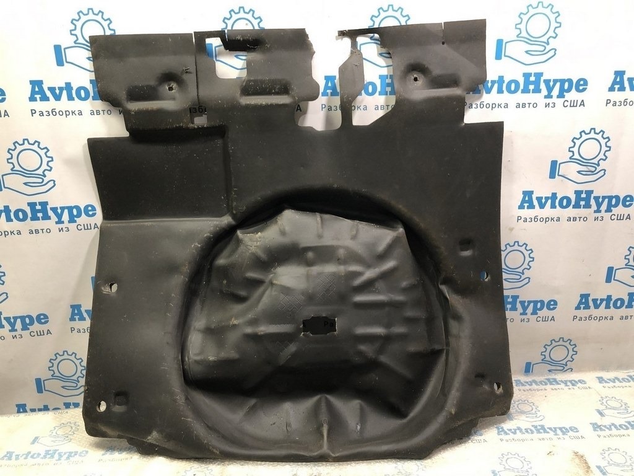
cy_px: 238
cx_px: 317
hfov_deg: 63.4
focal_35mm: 28
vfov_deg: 49.7
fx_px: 513
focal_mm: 4
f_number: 1.8
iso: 40
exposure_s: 1/17
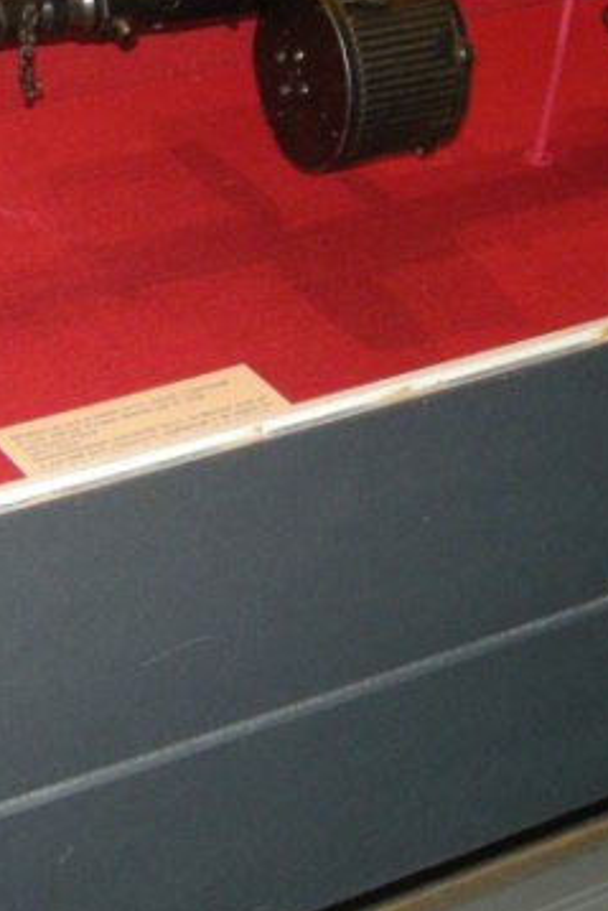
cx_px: -50
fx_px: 2632
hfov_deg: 12.9
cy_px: 191
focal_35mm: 104
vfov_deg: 19.4
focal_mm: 5.7
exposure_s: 1/60
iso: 172
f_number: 2.8
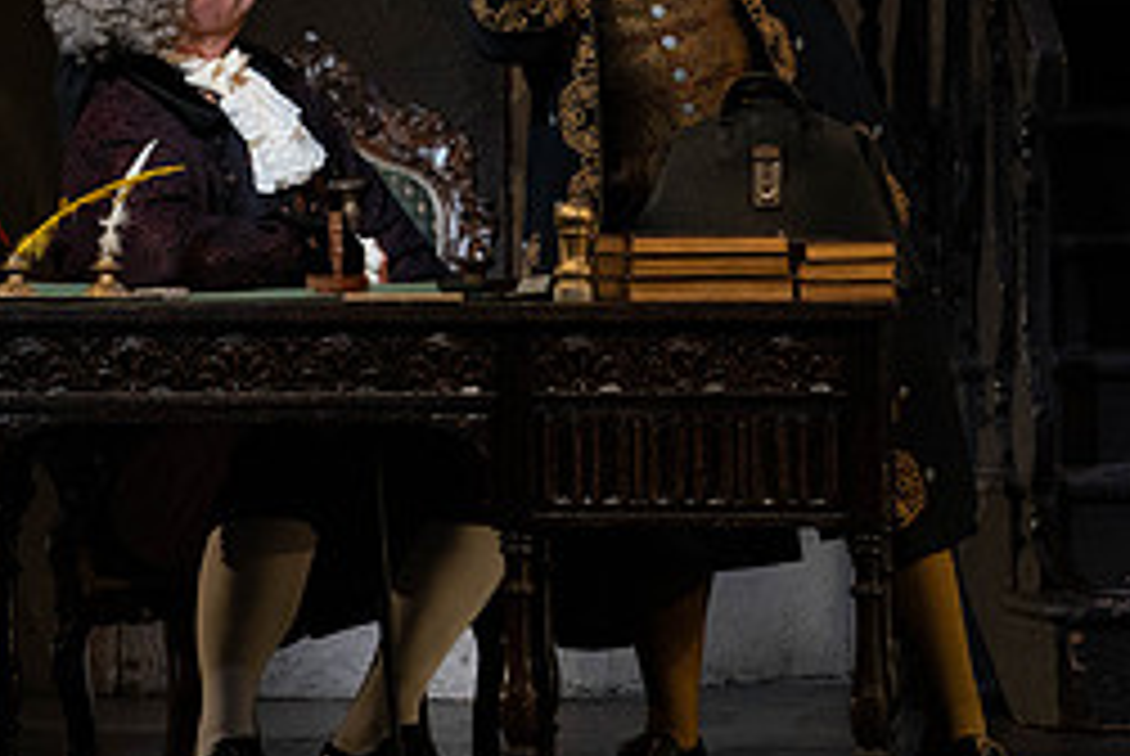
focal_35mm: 462
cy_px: 110
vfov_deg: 3.0
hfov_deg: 4.5
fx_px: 14518
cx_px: 140
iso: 3200
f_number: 9
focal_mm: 200
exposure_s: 1/250
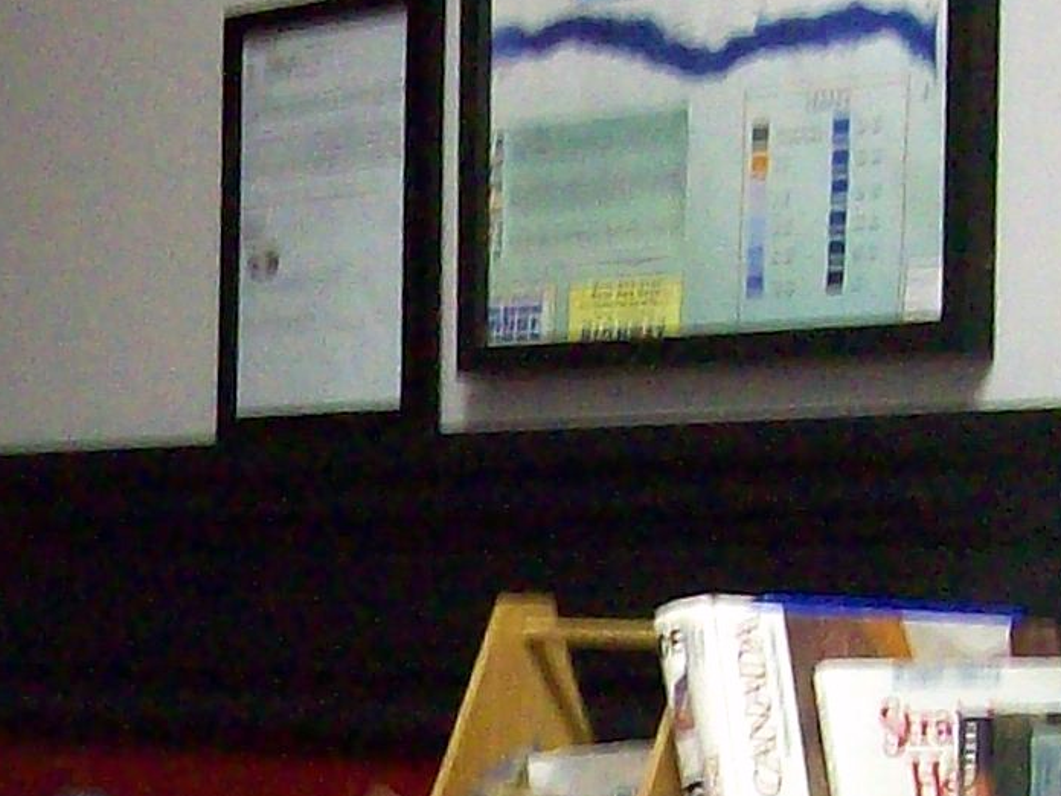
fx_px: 4843
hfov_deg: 12.4
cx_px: 9
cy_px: 1029
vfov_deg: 9.2
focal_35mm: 158
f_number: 2.7
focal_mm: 6
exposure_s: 1/8
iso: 200
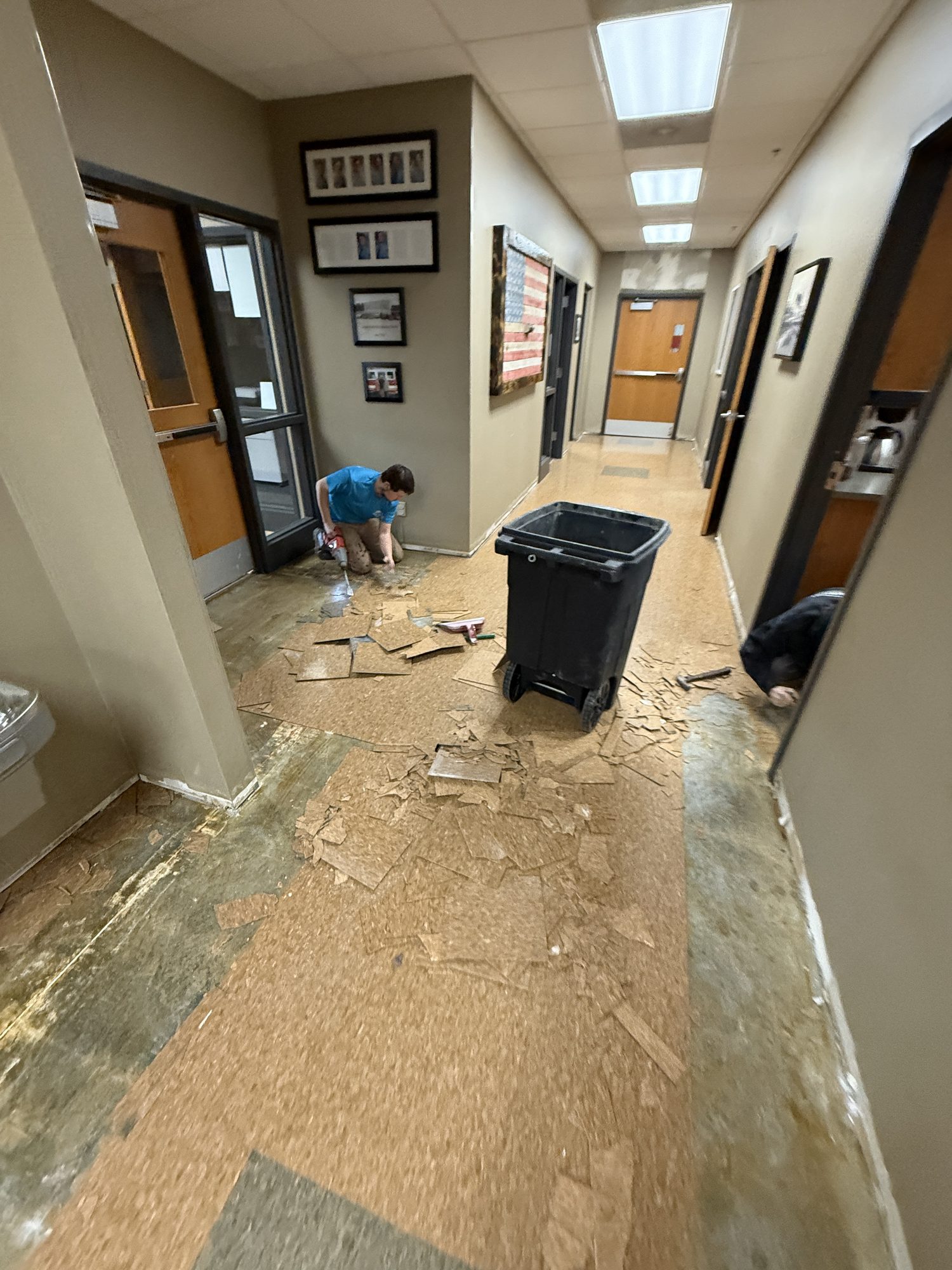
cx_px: 476
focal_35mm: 14
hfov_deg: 85.7
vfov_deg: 102.1
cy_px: 635
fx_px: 513
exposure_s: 1/60
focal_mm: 2.22
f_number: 2.2
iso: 500
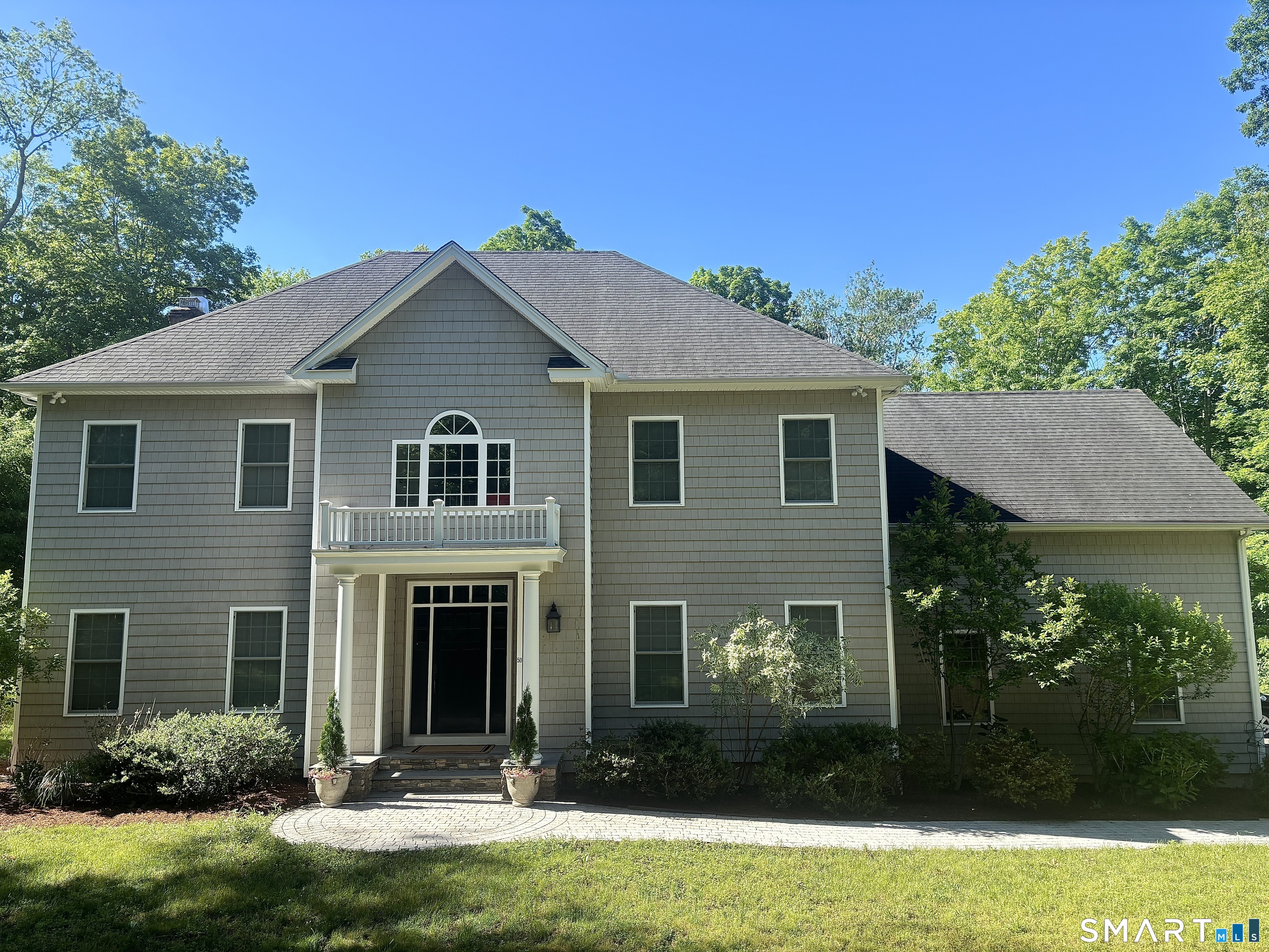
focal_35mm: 26
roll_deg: +0.7
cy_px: 476
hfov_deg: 67.3
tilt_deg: +7.8
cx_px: 634
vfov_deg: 53.1
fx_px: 953
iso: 50
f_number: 1.6
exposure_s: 1/997
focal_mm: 5.96
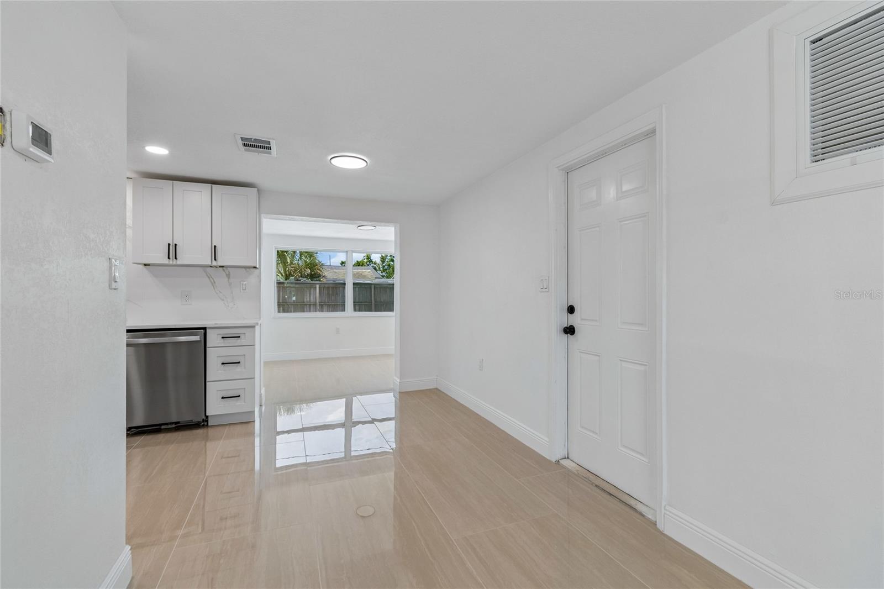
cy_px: 294
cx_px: 442
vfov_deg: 77.3
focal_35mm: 15
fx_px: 368
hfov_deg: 100.4
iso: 200
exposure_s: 1/100
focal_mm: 10
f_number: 7.1
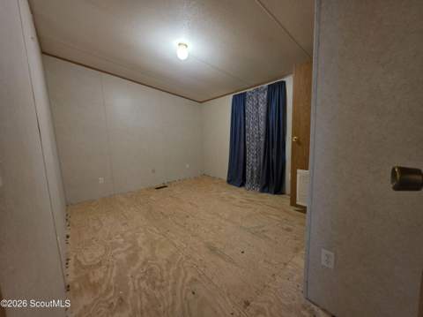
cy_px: 158
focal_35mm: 13
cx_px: 212
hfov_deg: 106.2
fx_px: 159
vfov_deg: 89.8
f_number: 1.9
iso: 1000
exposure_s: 1/60
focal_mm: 2.2
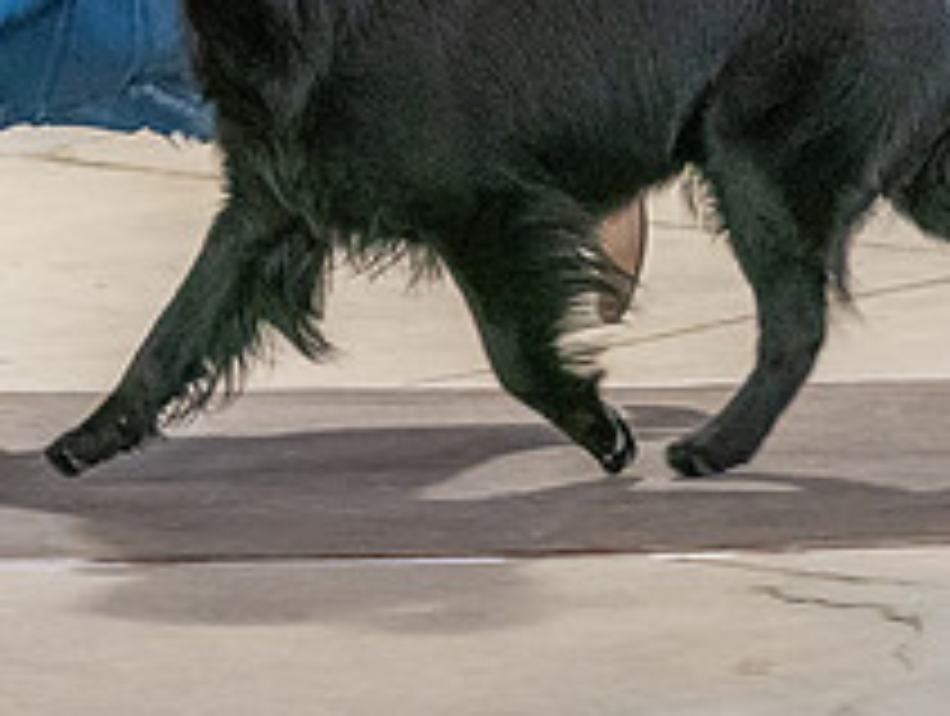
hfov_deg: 5.2
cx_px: 331
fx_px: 10474
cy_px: -239
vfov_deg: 3.9
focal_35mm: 381
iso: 6400
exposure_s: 1/250
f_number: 3.5
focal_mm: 124
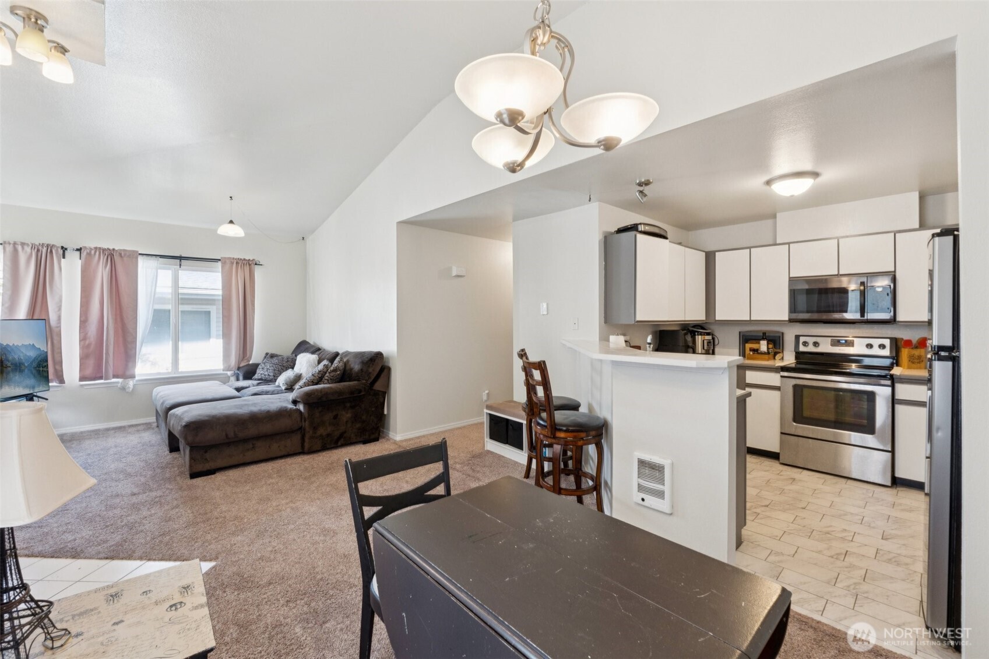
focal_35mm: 15
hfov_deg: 100.4
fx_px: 412
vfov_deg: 77.3
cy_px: 330
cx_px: 494
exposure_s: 1/3.33
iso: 250
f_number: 9
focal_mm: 10
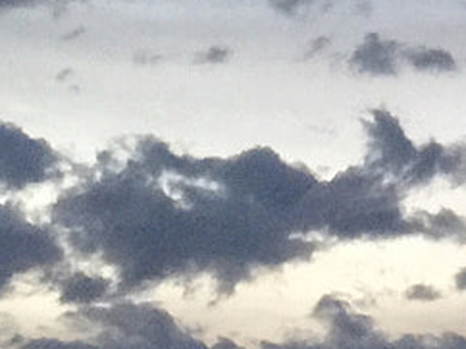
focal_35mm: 192
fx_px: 2582
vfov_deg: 7.4
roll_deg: -3.0
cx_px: 582
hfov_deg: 10.1
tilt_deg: +24.5
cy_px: -322
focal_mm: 4.15
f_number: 2.2
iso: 100
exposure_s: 1/15
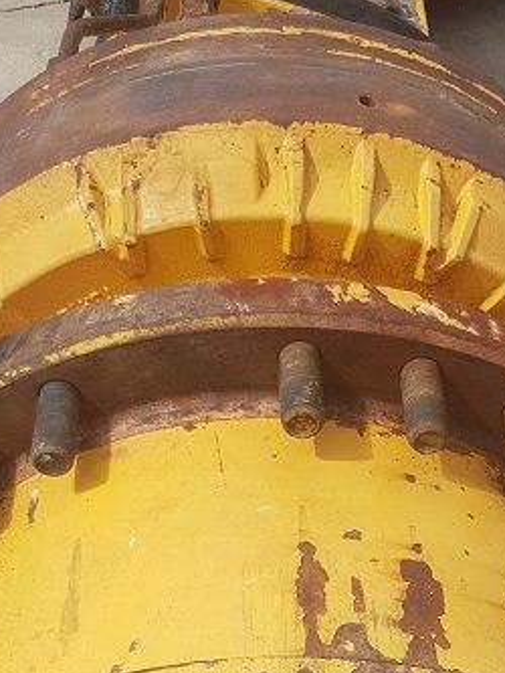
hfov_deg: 23.3
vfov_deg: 29.5
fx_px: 1225
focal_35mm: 63
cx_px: 288
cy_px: 599
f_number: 1.7
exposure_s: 1/2120
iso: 40
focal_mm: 4.2
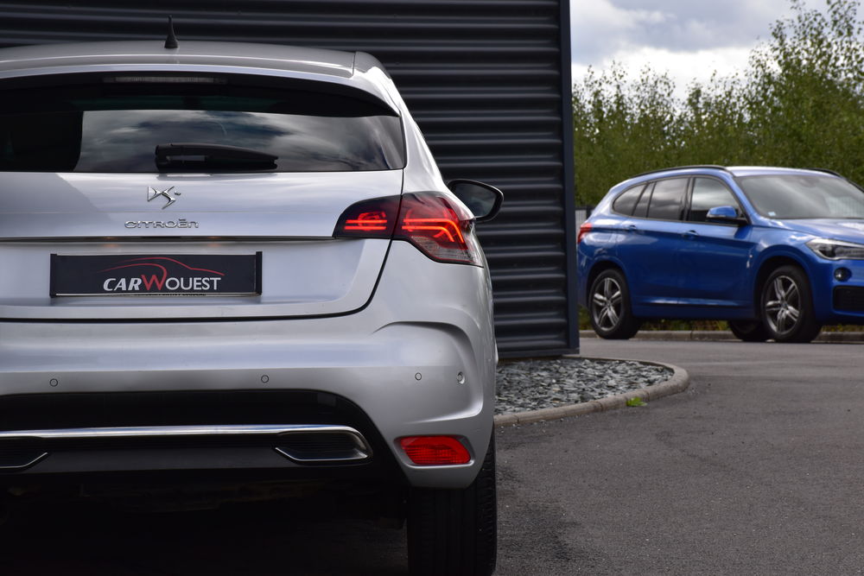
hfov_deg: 16.1
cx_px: 432
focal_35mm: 128
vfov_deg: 10.8
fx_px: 3060
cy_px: 288
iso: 400
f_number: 10
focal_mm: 85
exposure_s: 1/320
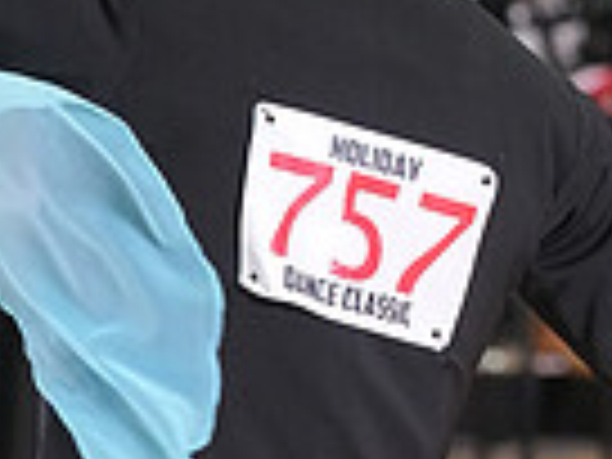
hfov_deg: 3.5
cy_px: 1170
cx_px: 295
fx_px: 10007
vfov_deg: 2.6
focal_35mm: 566
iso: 3200
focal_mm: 138
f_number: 5.6
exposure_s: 1/200
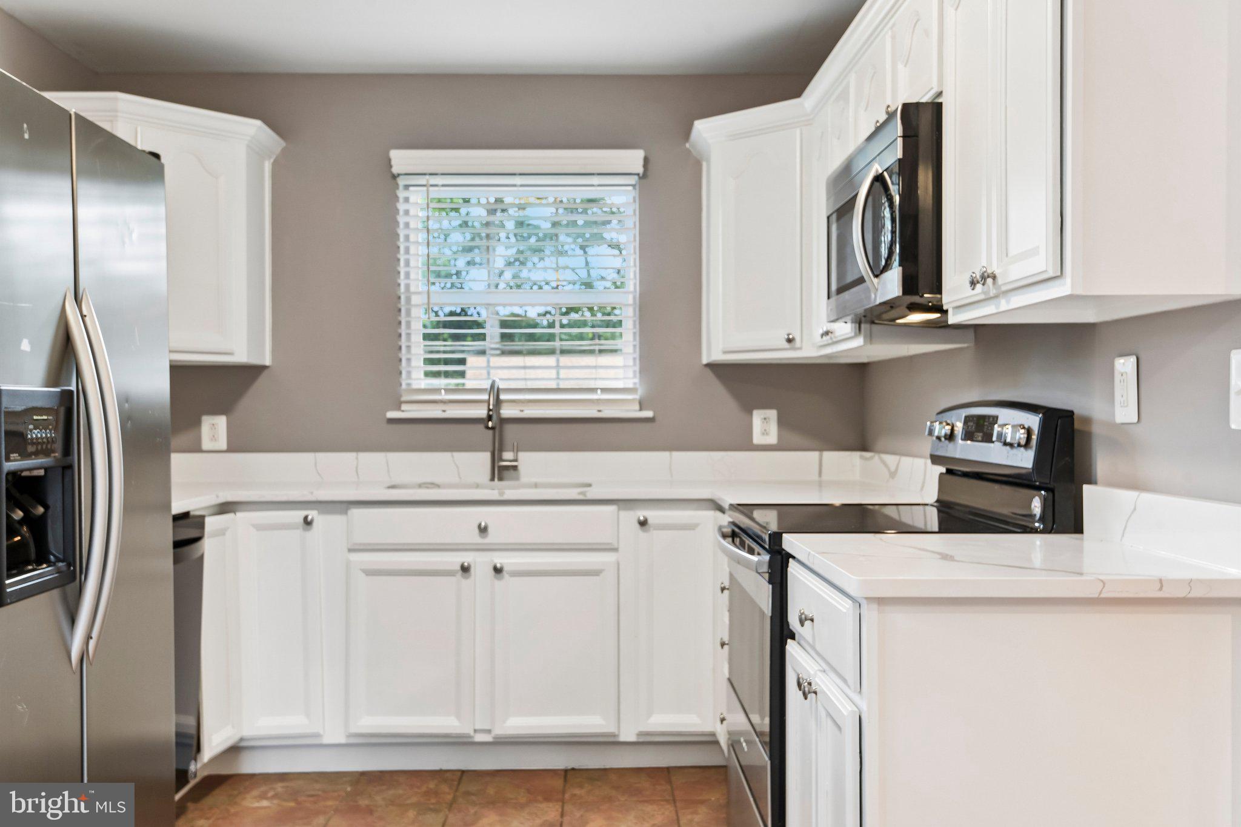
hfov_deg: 54.4
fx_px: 1206
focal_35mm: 35
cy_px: 414
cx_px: 620
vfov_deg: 37.8
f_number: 8
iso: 400
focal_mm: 35
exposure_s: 1/13
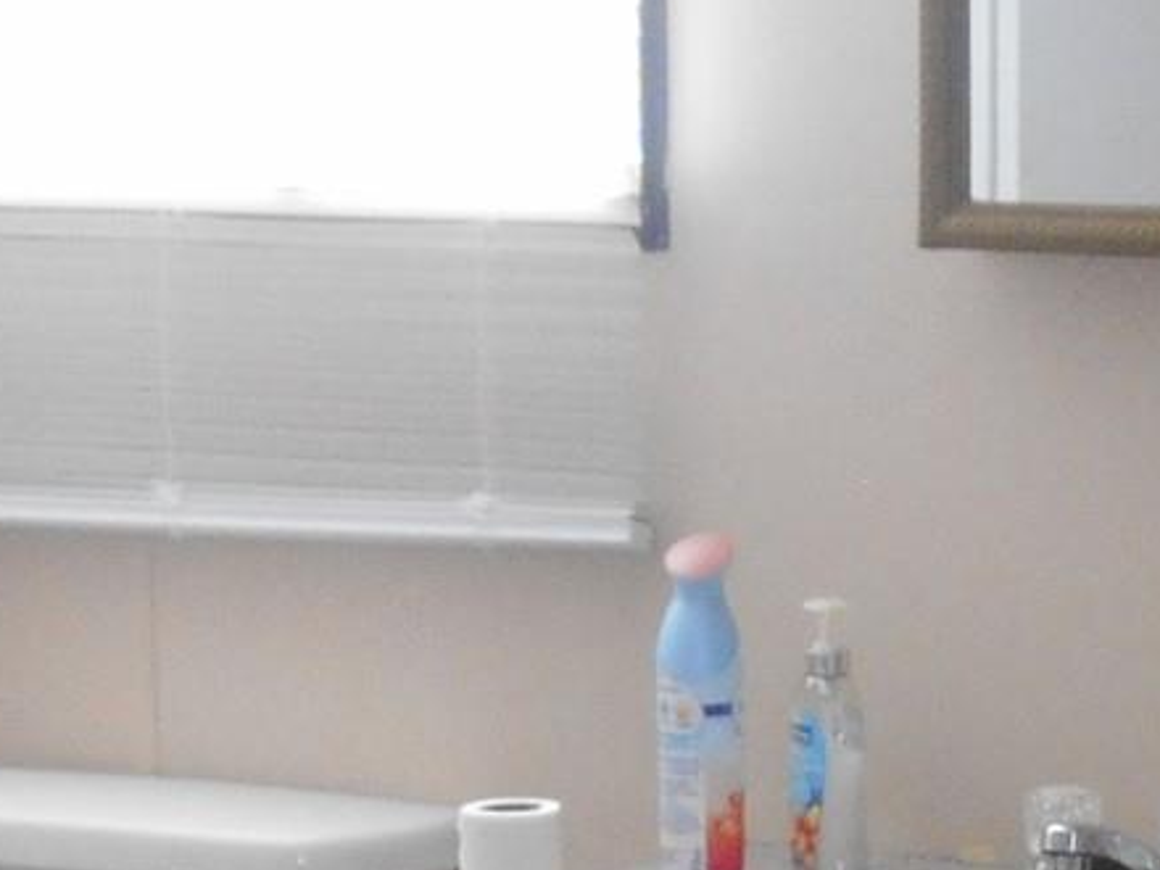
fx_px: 4055
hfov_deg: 15.4
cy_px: 944
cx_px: 1563
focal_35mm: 121
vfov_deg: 12.1
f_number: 3.4
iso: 360
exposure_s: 1/30
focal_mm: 4.7
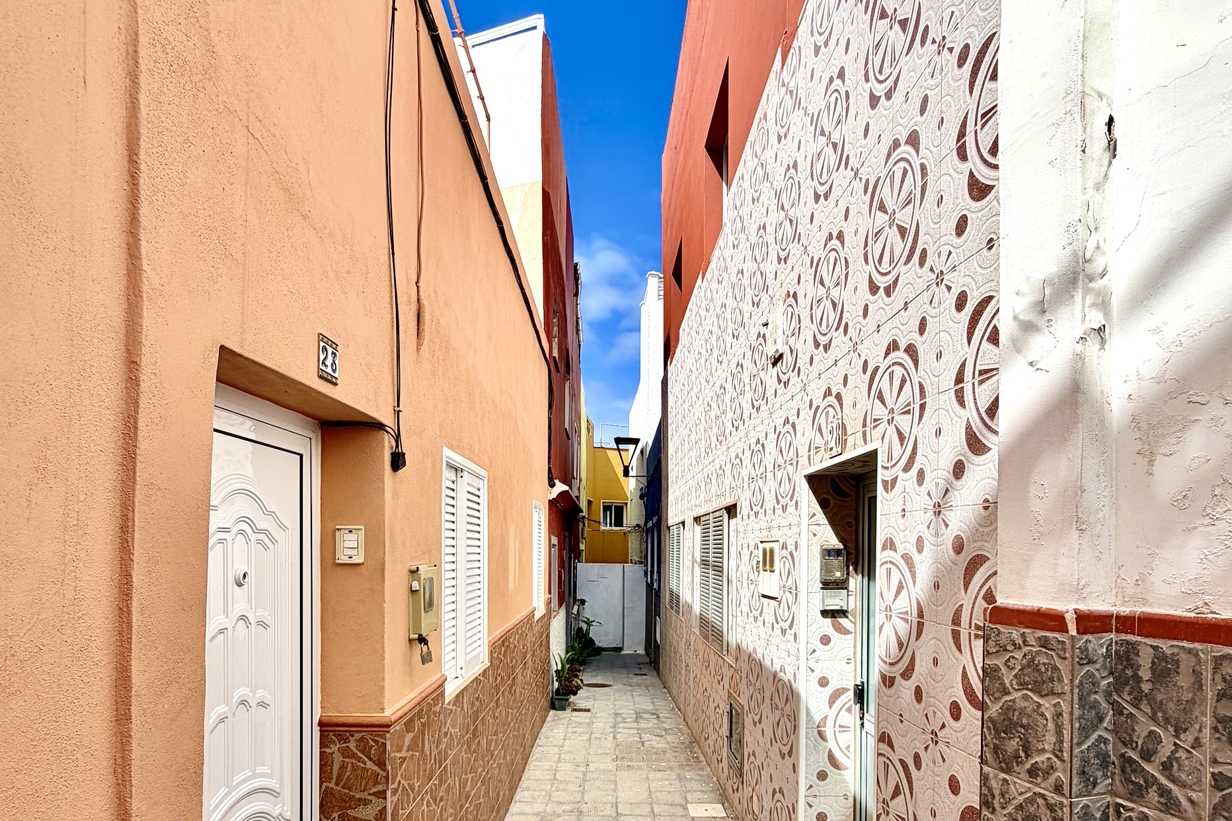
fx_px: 684
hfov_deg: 84.0
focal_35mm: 20
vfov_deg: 60.1
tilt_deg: -0.6
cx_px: 613
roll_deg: -0.3
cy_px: 564
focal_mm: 2.22
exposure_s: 1/901
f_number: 2.2
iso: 20
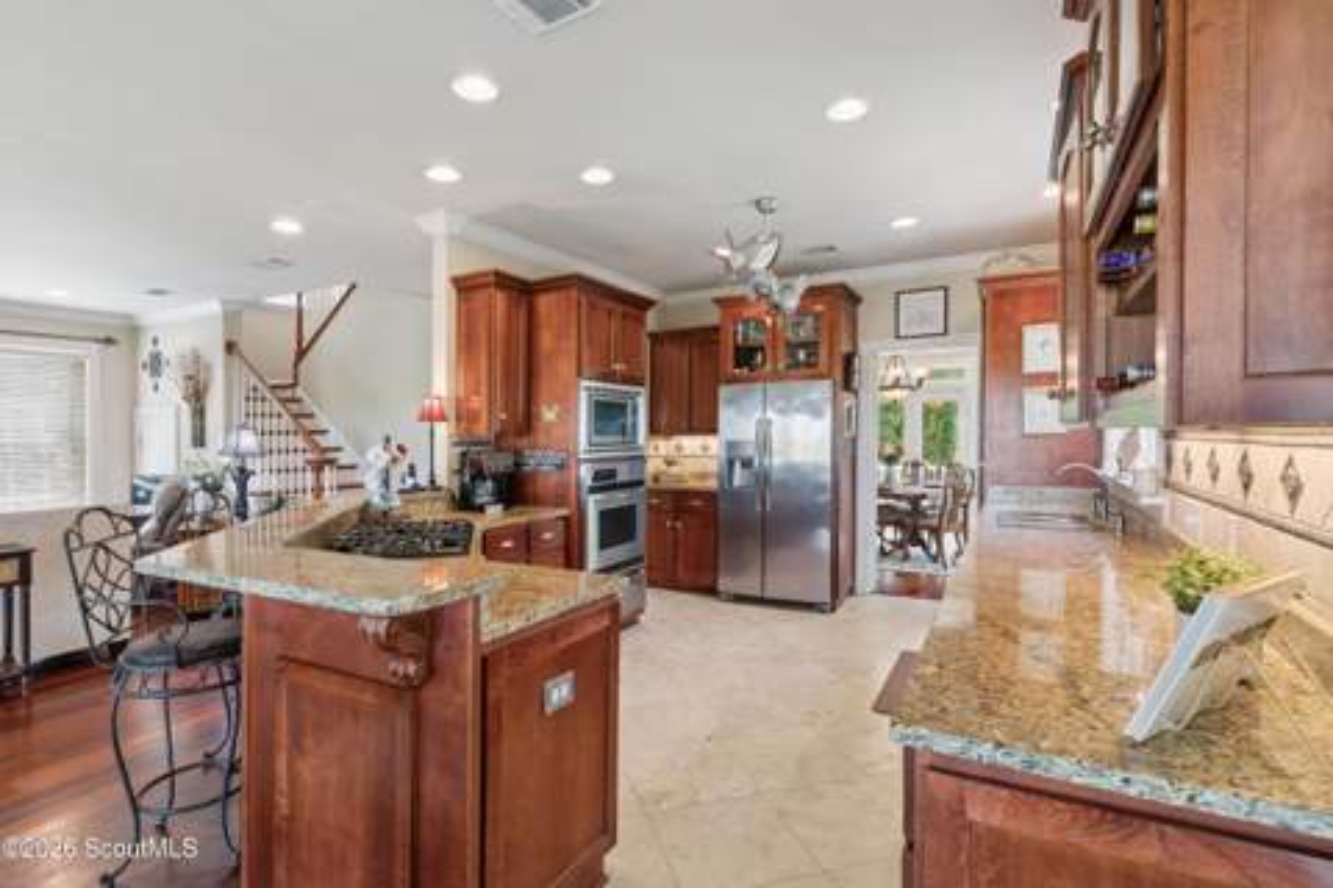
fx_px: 629
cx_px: 666
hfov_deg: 93.3
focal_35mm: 17
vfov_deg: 70.4
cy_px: 444
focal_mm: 17
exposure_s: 1/8
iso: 250
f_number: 8
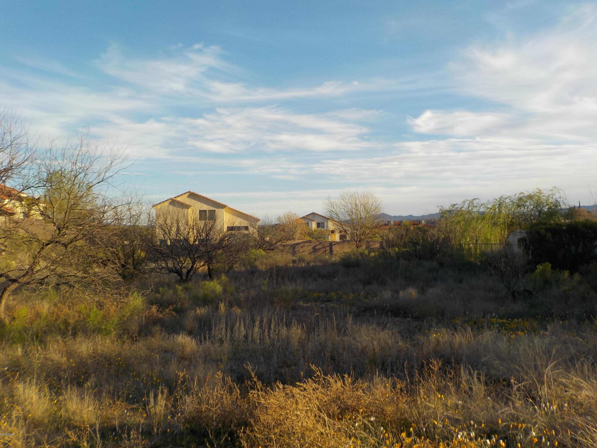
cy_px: 217
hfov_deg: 58.4
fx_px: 535
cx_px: 303
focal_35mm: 31
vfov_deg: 45.4
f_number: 3.3
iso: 125
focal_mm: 4.1
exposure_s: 1/640
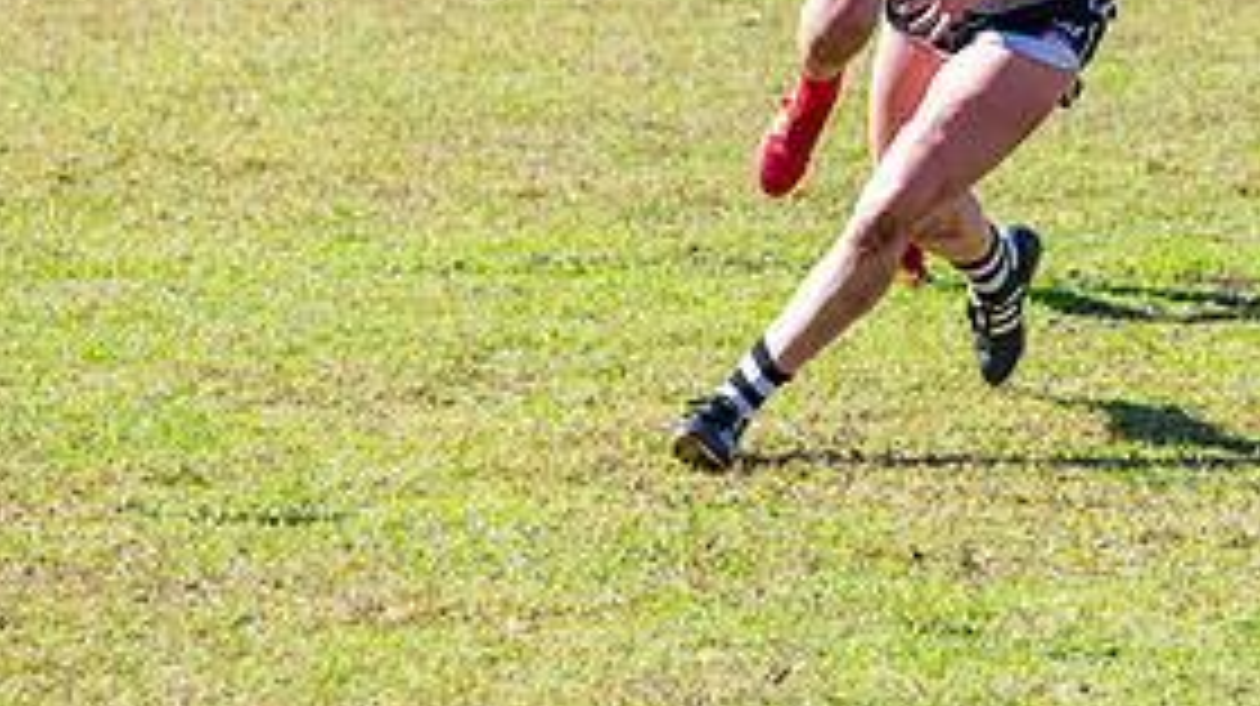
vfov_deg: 3.2
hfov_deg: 5.7
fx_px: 12619
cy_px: -70
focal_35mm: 378
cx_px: 1052
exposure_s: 1/2000
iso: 800
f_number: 7.1
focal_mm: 150
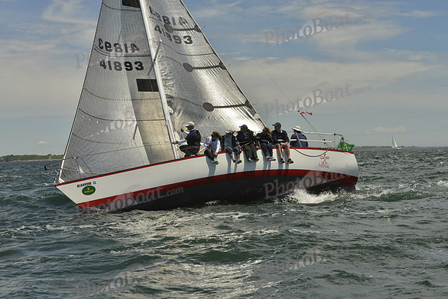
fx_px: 871
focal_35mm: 70
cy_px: 150
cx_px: 224
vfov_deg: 19.5
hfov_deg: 28.8
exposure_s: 1/1600
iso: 280
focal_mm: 70
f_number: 10
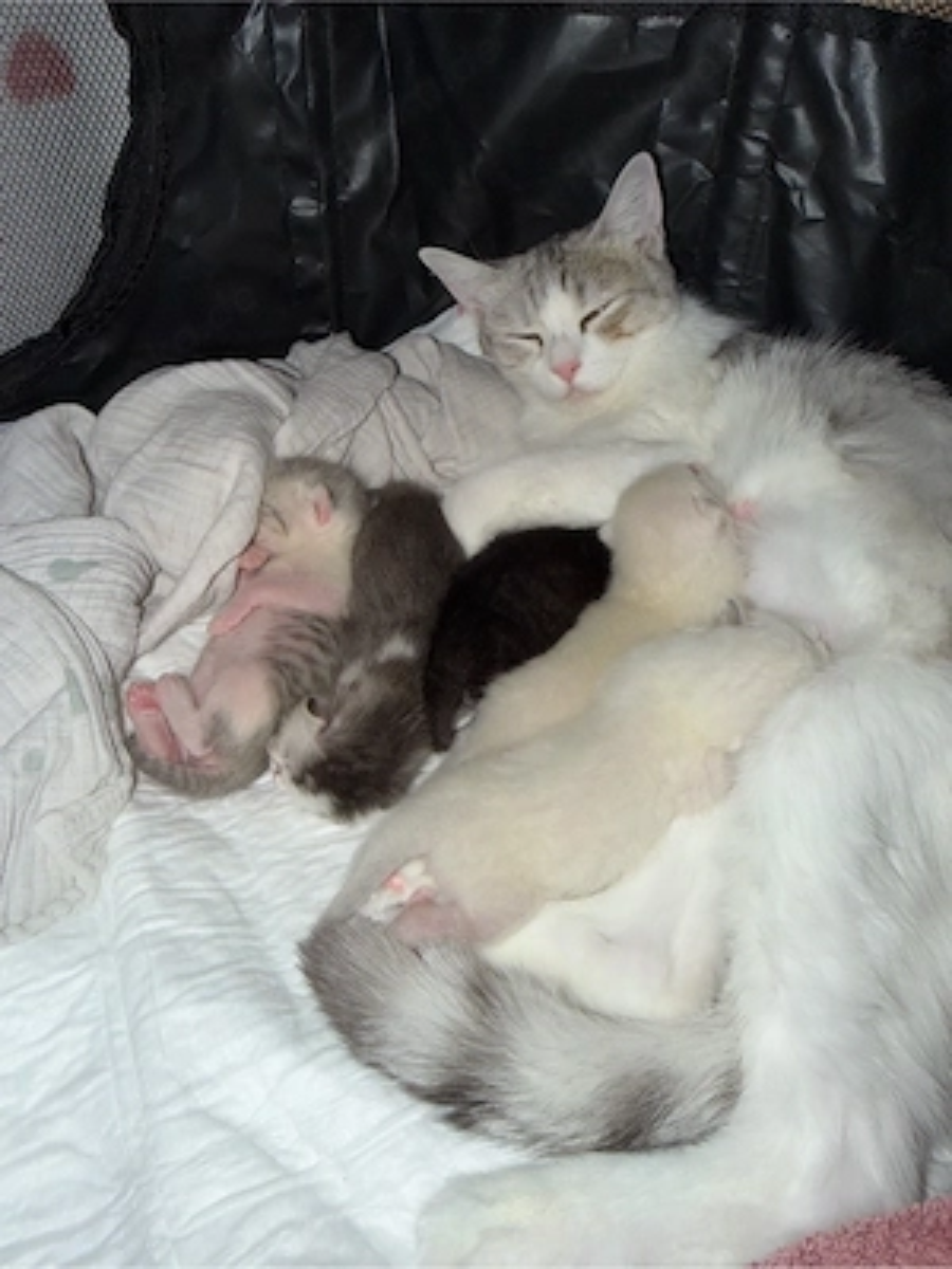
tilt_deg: -39.6
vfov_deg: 71.6
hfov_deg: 56.8
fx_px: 880
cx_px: 476
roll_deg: +0.7
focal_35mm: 24
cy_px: 634
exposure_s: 1/60
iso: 25
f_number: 2.2
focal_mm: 2.22
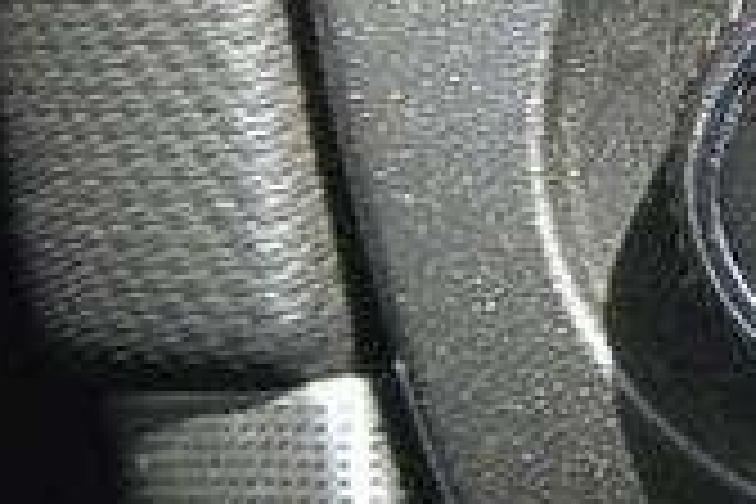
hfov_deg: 10.1
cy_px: -29
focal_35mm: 165
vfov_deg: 8.3
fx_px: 3465
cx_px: 2061
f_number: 4
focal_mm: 10
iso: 160
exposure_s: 1/500
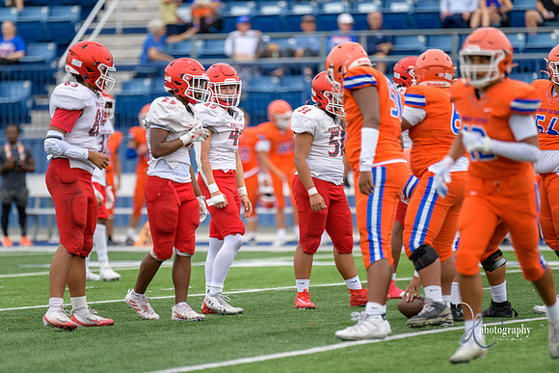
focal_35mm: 300
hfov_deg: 6.9
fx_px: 4659
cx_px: 280
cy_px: 186
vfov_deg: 4.6
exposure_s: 1/800
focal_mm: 300
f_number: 2.8
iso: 400
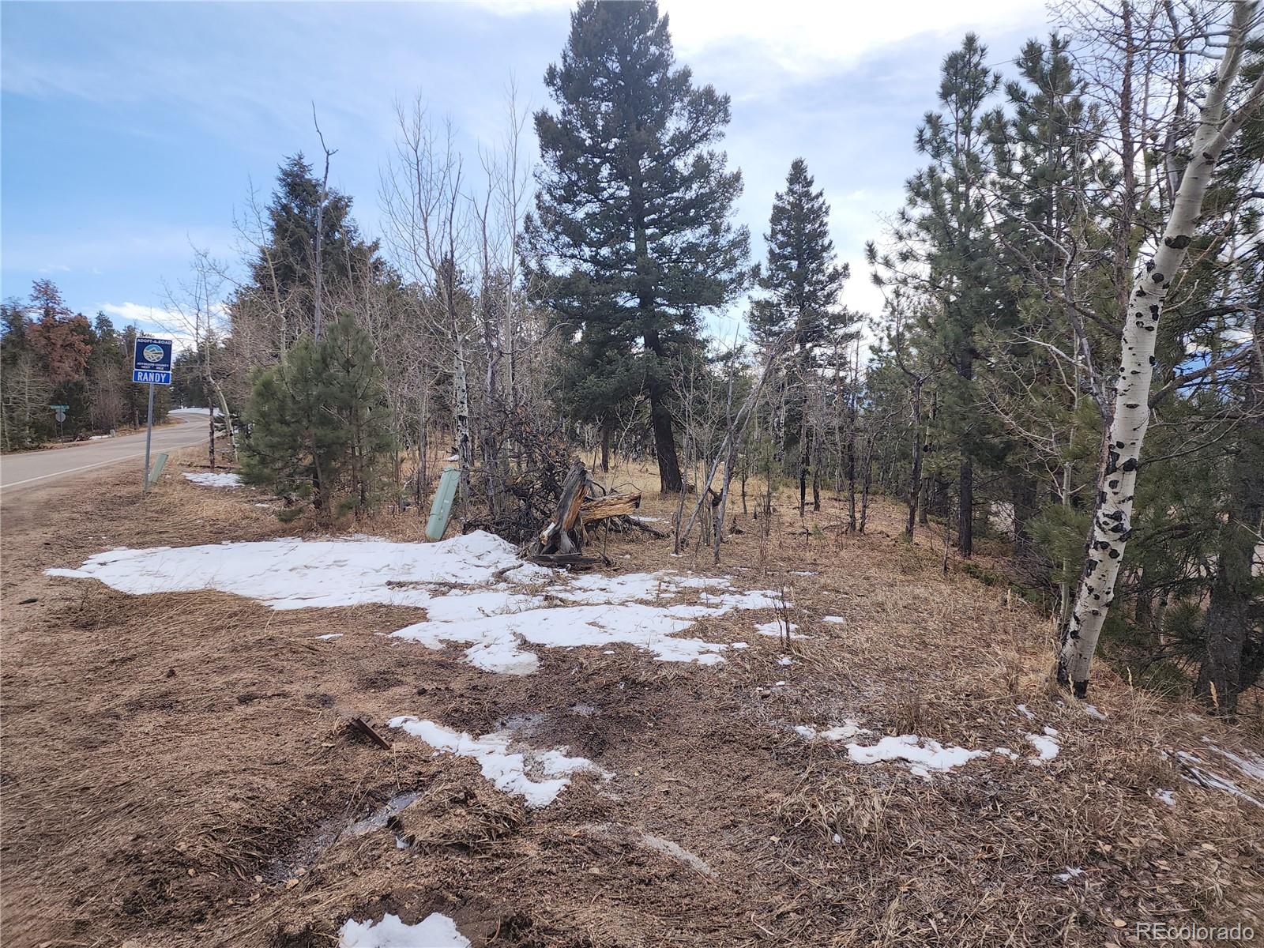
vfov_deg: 58.9
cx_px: 632
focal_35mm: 23
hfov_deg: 73.9
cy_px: 474
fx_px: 840
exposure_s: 1/1008
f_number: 1.8
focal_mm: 6.4
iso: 12
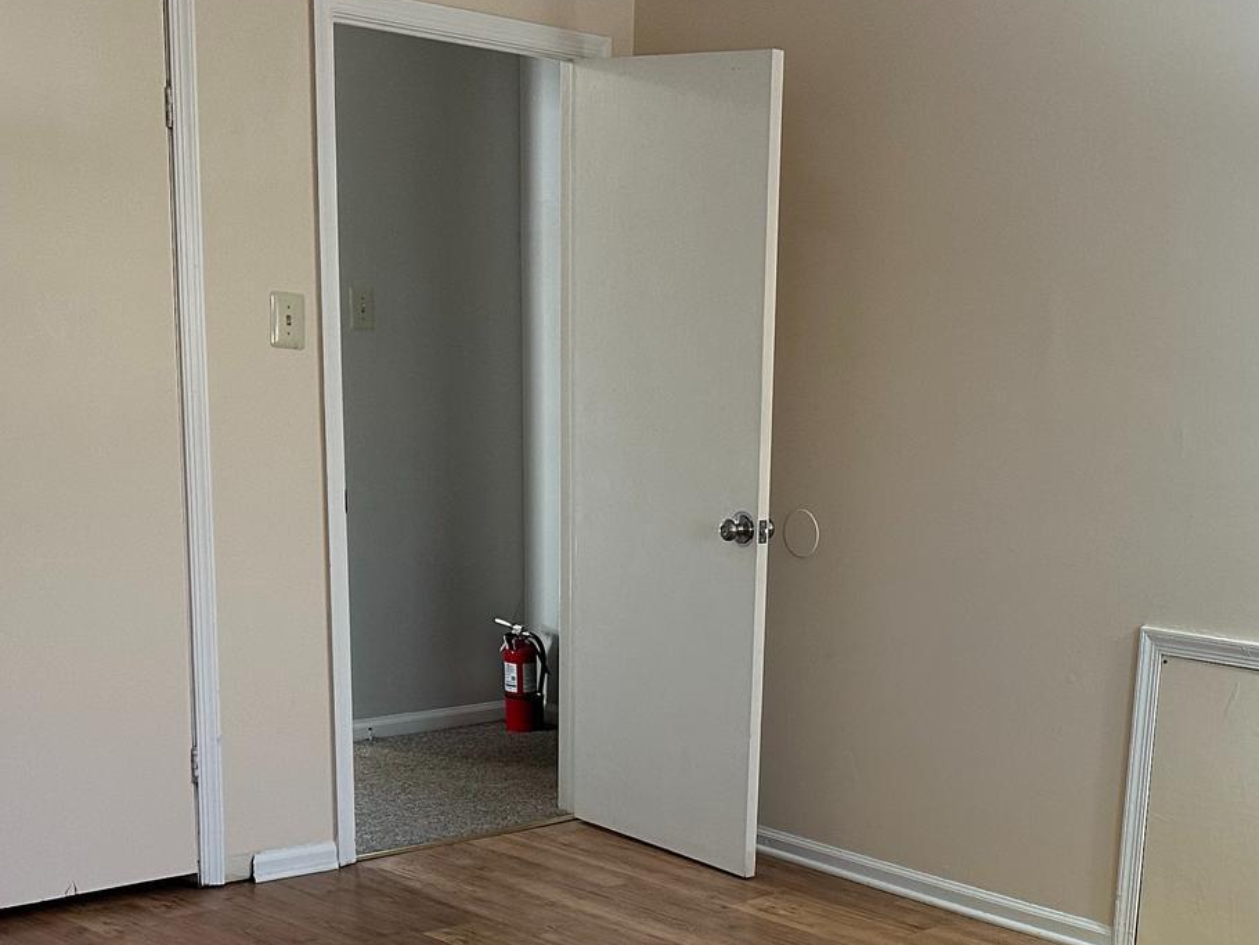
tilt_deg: -16.1
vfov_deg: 26.0
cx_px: 952
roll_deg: -3.9
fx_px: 1965
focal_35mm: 54
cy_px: 890
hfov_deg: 34.7
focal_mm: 6.86
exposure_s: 1/60
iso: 250
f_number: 1.78
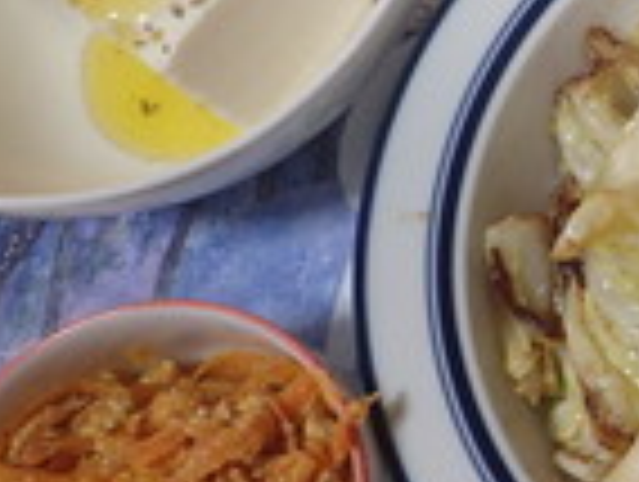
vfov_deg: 18.7
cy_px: 324
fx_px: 1461
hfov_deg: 21.4
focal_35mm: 79
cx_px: 914
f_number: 2
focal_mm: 4.5
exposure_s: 1/50
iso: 200
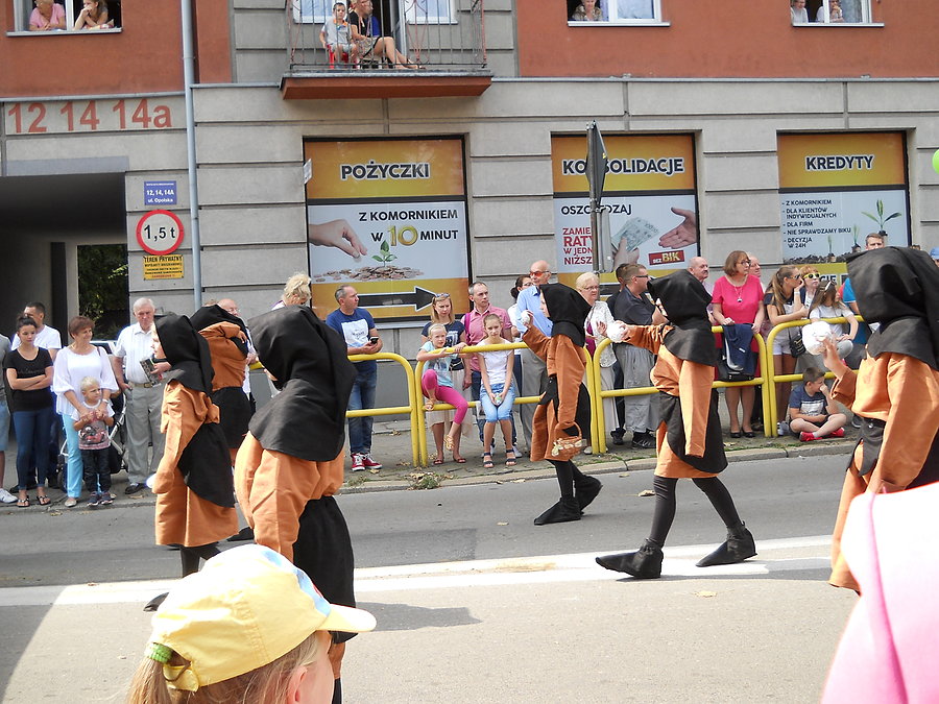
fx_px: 1112
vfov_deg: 35.1
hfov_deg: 45.8
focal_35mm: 41
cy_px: 352
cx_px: 470
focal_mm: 6.72
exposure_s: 1/250
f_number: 3.1
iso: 80
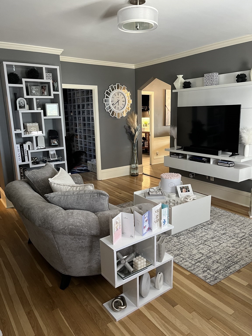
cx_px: 126
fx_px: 252
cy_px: 168
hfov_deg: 53.1
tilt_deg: -12.8
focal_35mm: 26
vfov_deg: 67.3
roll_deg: +1.7
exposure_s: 1/60
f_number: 1.6
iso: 320
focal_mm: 5.1
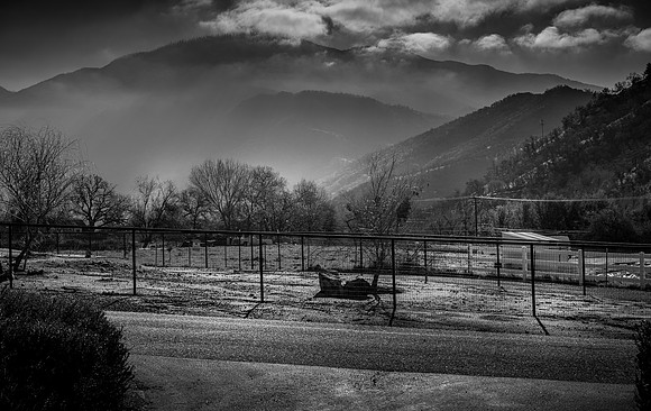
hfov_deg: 35.1
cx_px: 326
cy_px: 217
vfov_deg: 22.6
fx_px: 1029
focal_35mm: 58
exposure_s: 1/125
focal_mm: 56
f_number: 8
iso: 64
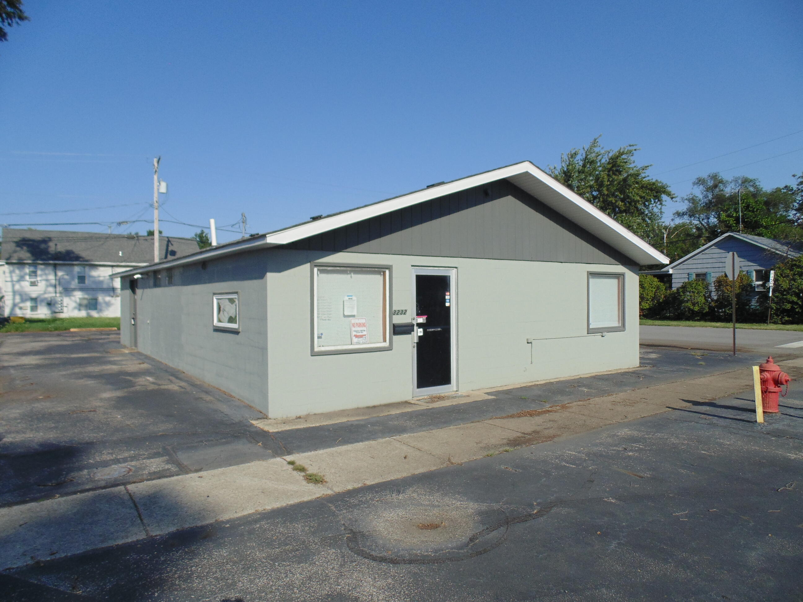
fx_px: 510
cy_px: 301
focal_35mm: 22
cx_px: 402
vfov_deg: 61.1
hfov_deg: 76.4
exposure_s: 1/160
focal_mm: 4
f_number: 9.7
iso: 80
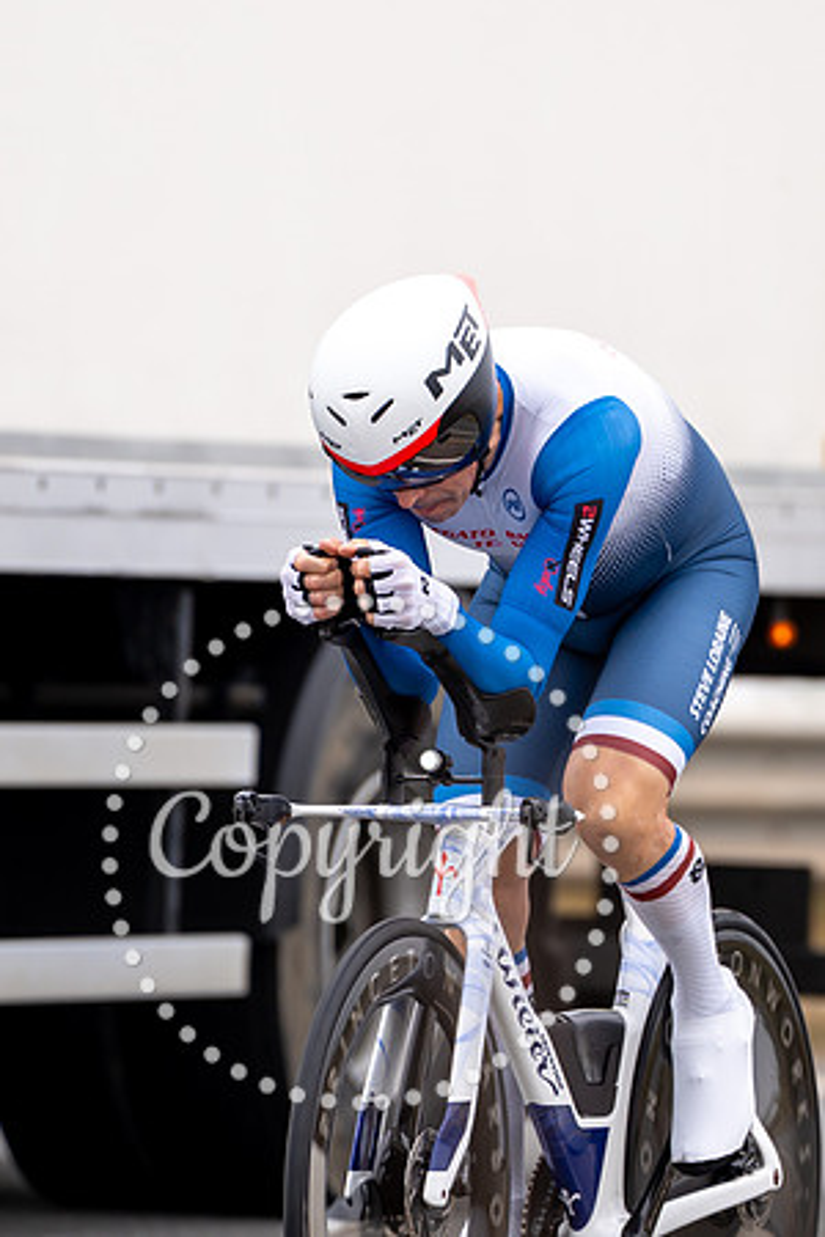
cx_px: 641
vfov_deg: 4.1
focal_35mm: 505
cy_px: 687
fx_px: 17368
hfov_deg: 2.7
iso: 100
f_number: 2.8
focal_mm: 200
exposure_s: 1/800
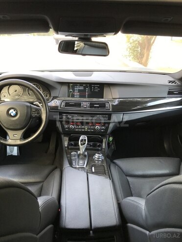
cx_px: 91
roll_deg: +1.9
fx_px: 196
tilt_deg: -20.5
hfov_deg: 49.7
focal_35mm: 28
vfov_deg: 63.4
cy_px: 121
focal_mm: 3.99
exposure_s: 1/42
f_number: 1.8
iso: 20
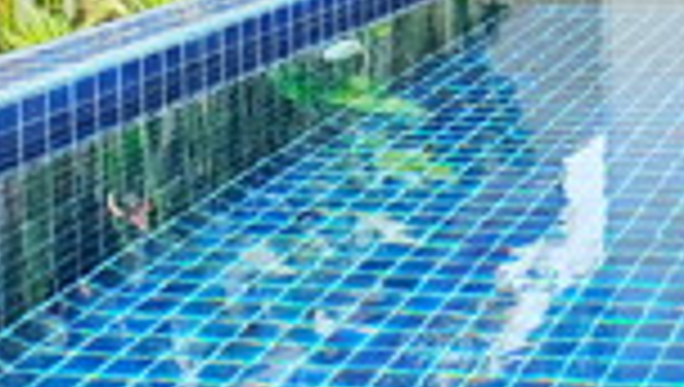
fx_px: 1798
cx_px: 1170
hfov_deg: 17.9
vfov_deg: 11.8
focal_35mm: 99
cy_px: -166
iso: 400
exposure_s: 1/350
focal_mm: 16
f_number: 6.4
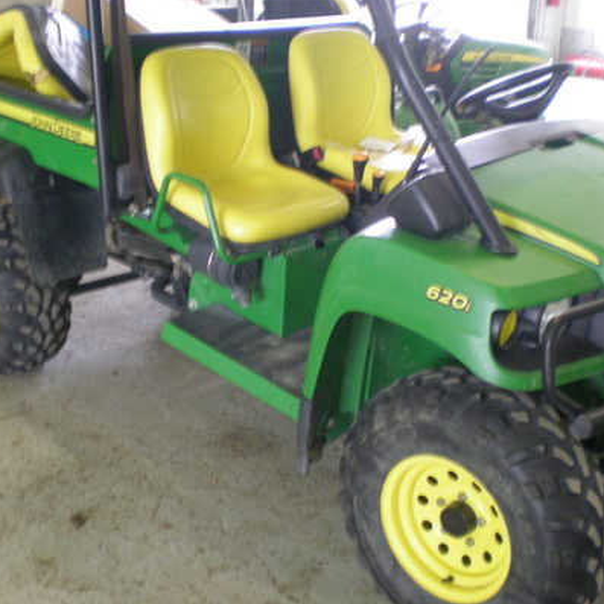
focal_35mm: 46
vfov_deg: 36.8
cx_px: 292
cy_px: 295
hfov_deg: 36.8
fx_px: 908
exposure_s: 1/19
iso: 200
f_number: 3.1
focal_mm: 6.3
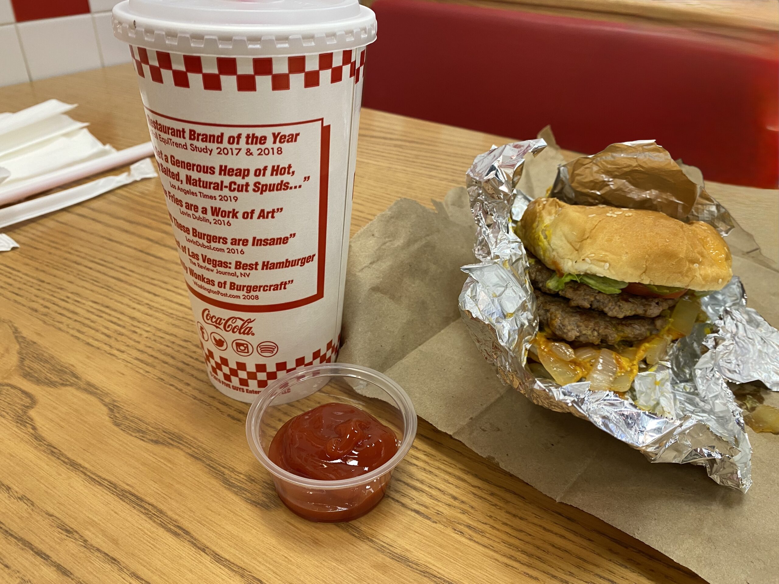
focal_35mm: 26
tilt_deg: -33.2
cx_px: 390
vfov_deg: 53.1
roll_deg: -2.2
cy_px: 292
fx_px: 585
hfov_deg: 67.3
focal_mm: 4.25
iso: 80
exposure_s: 1/60
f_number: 1.8
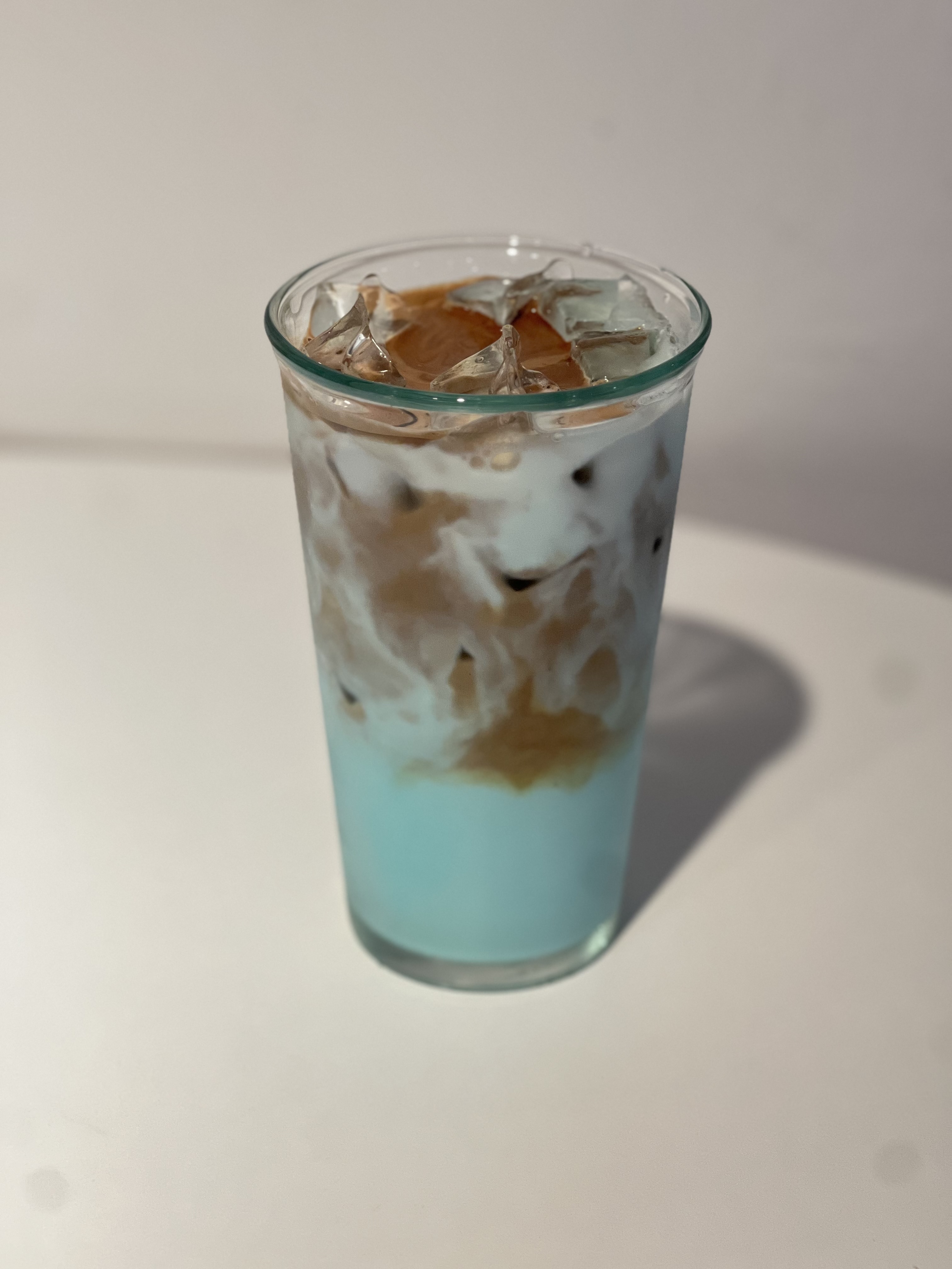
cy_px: 634
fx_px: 2824
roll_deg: +1.5
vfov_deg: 25.3
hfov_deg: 19.1
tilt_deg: -27.2
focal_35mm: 77
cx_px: 476
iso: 200
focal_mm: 9
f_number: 2.8
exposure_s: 1/120
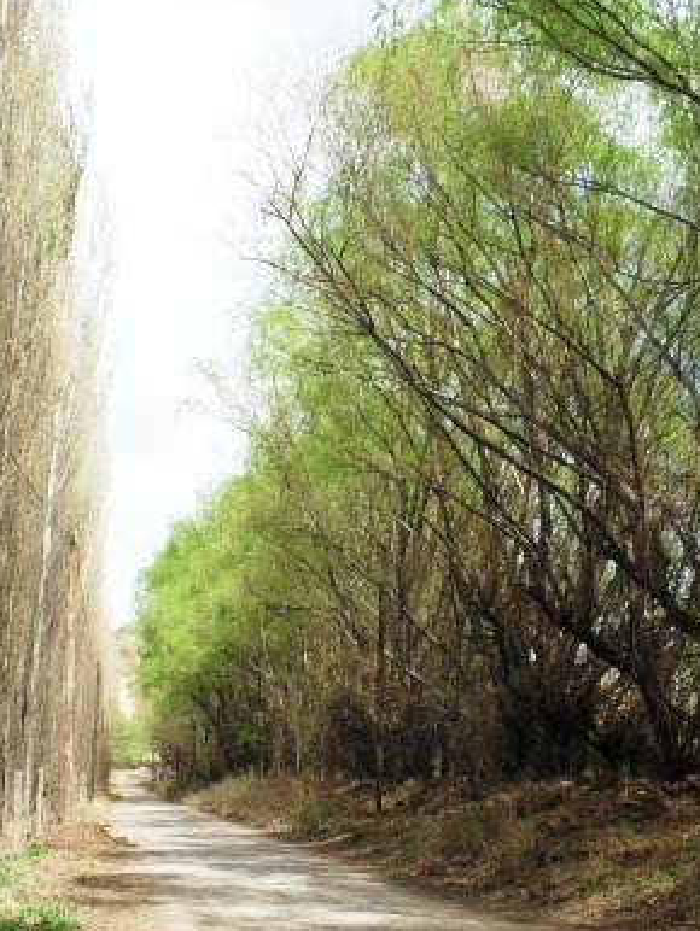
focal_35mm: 58
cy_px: 685
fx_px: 1562
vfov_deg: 32.7
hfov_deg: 25.2
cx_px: 406
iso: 100
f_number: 8.4
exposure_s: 1/125
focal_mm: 6.3
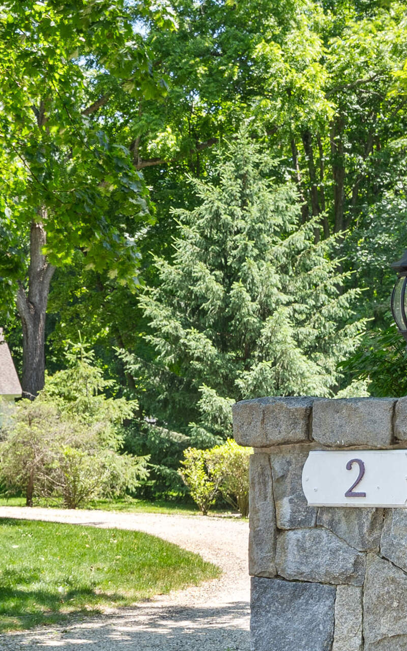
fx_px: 1828
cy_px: 466
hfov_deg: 12.5
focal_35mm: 103
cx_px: -54
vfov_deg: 20.1
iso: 320
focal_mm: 28
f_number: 8
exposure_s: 1/15
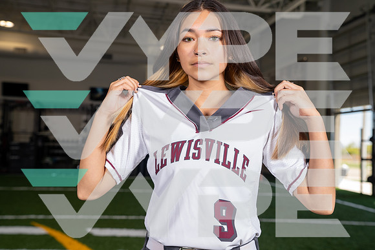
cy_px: 125
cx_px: 188
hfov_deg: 38.2
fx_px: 542
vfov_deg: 26.0
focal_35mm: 52
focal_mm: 52
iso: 200
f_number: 5.6
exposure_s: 1/200
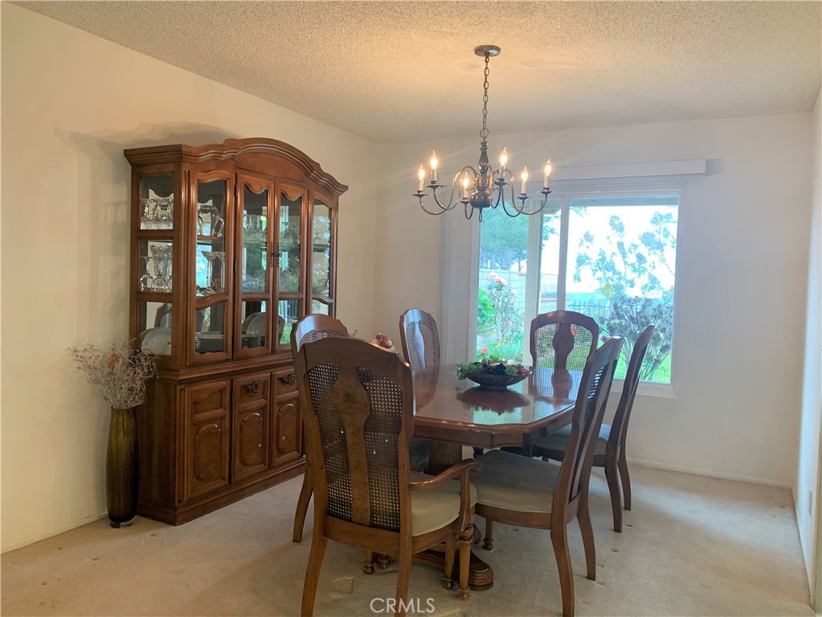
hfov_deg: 67.3
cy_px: 308
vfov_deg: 53.1
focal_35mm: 26
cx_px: 411
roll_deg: +0.2
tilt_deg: -3.1
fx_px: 617
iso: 80
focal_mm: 4.25
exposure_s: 1/60
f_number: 1.8
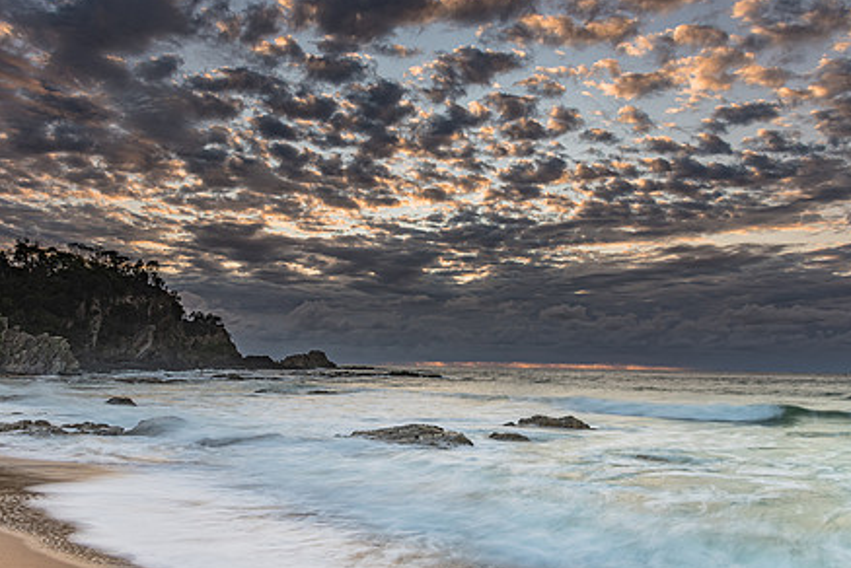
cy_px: 256
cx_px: 391
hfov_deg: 58.6
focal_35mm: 32
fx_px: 757
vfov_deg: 41.1
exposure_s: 1
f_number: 9
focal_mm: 24
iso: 100
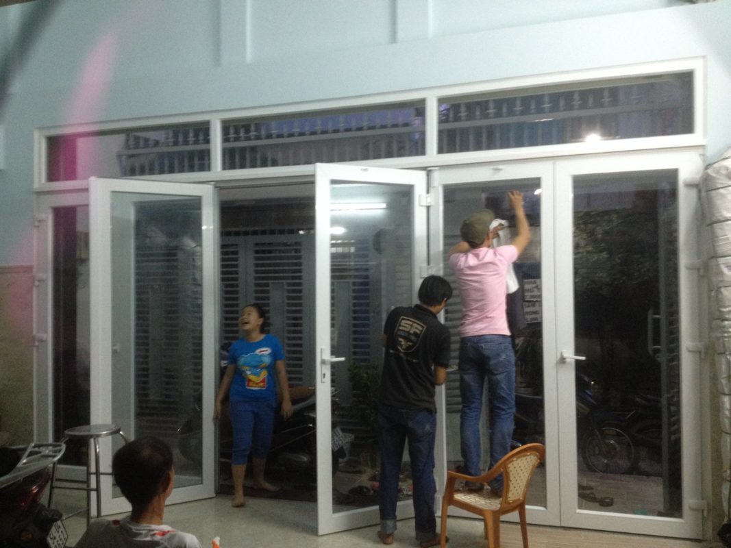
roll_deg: +1.2
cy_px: 274
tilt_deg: +1.6
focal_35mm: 35
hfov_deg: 52.6
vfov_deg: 40.7
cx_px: 366
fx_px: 739
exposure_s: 1/20
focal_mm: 4.28
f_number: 2.4
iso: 200
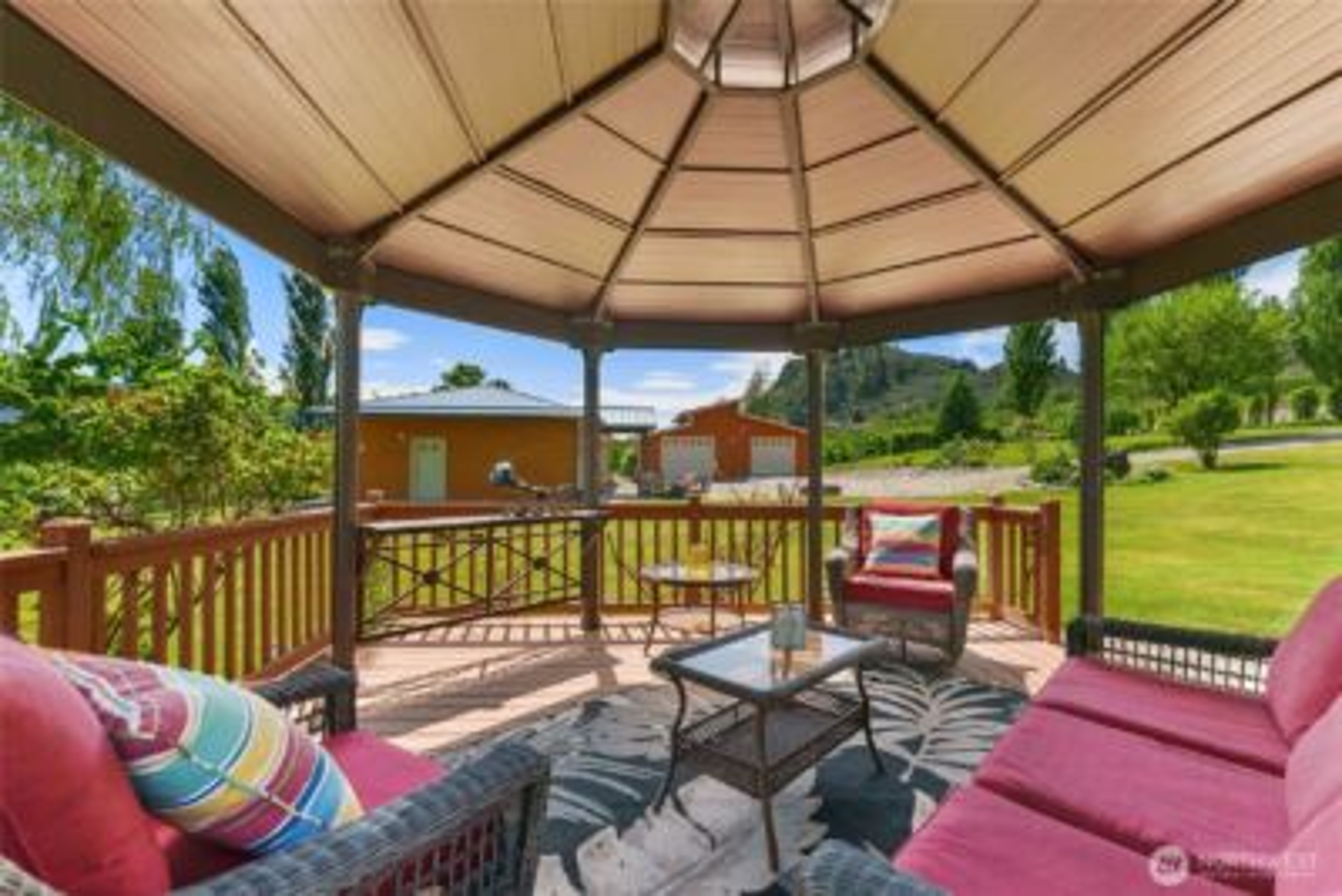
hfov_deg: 104.2
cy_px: 448
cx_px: 671
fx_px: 522
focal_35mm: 14
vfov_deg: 81.3
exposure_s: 1/125
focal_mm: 14
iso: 400
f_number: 5.6
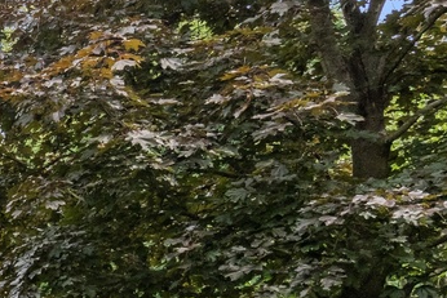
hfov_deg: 15.9
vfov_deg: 15.0
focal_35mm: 89
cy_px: 324
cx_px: -528
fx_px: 1105
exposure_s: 1/400
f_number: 8
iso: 200
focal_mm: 13
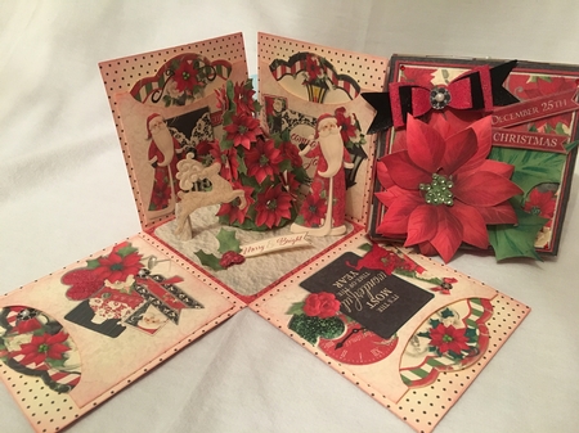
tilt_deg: -33.6
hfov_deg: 61.7
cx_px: 290
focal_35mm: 29
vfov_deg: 48.2
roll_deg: +0.6
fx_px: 485
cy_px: 216
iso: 200
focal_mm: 4.15
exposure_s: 1/17
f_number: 2.2
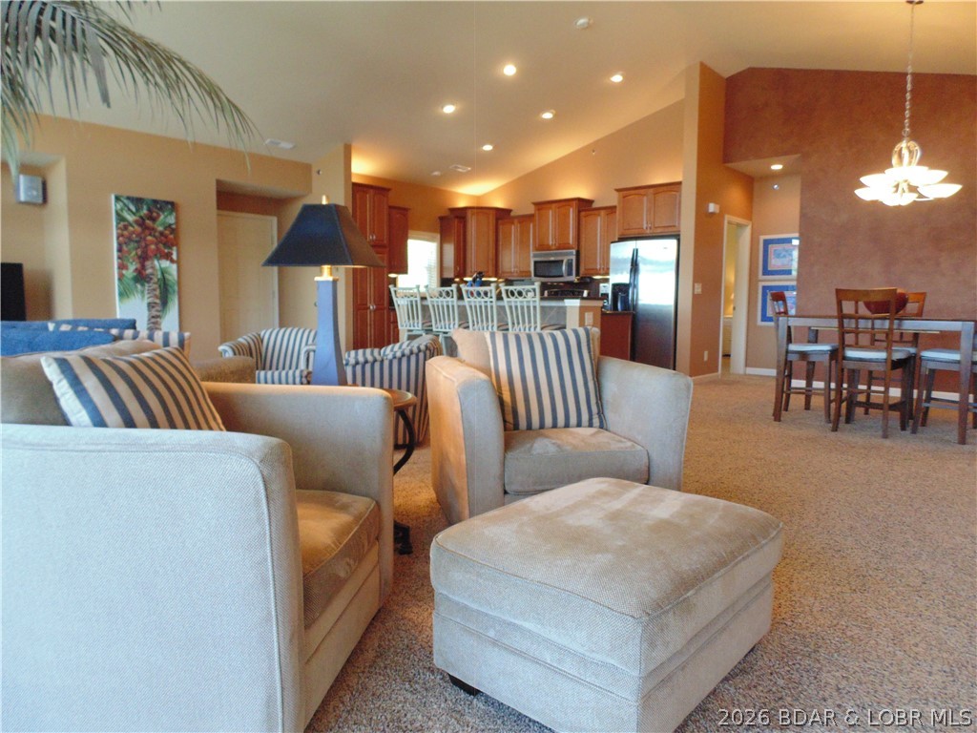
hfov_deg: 76.4
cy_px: 366
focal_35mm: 22
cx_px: 488
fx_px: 621
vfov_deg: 61.1
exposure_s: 1/30
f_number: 3.1
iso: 320
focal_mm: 4
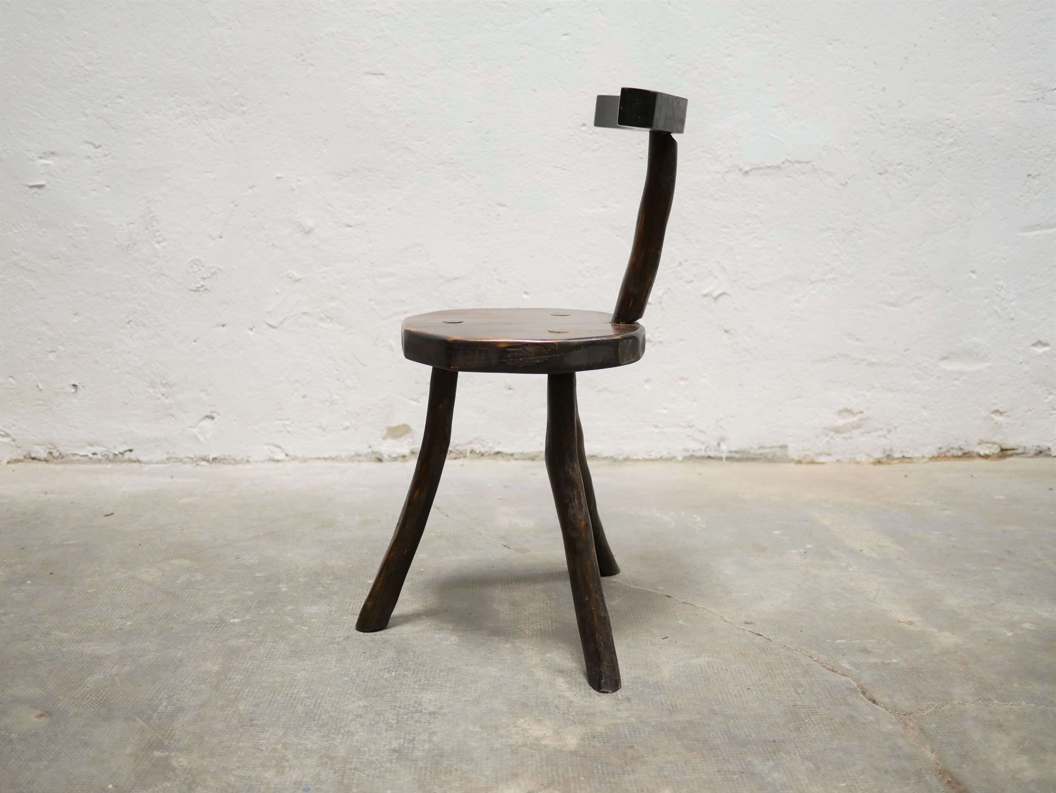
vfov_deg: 36.0
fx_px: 1221
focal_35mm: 40
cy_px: 396
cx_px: 528
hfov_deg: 46.8
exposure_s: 1/60
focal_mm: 20
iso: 400
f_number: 1.7
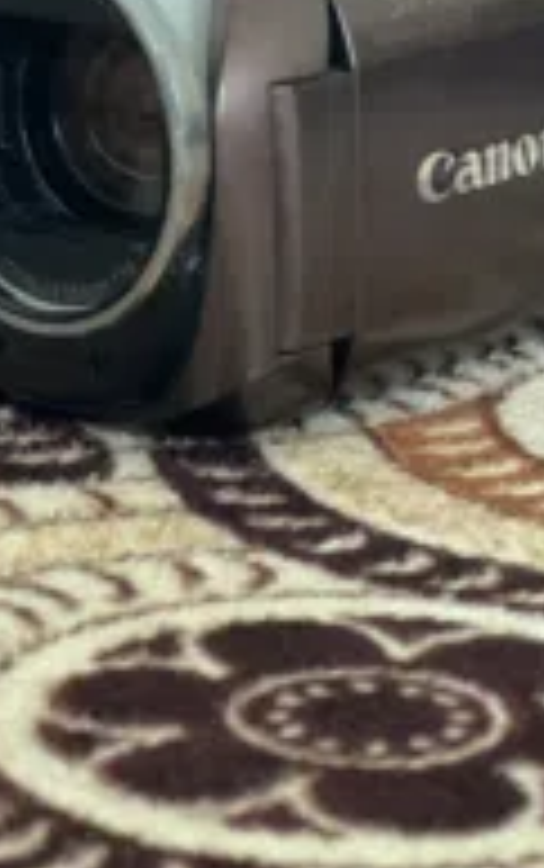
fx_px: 4000
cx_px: 364
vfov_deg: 12.3
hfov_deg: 7.8
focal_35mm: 169
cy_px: 40
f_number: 2.8
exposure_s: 1/15
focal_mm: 9
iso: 1000
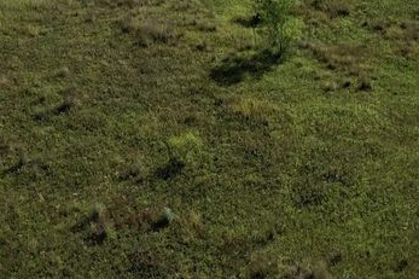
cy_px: -100
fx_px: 756
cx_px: 225
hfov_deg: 31.0
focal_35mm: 65
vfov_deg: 19.1
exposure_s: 1/3000
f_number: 2.8
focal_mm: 8.38
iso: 110
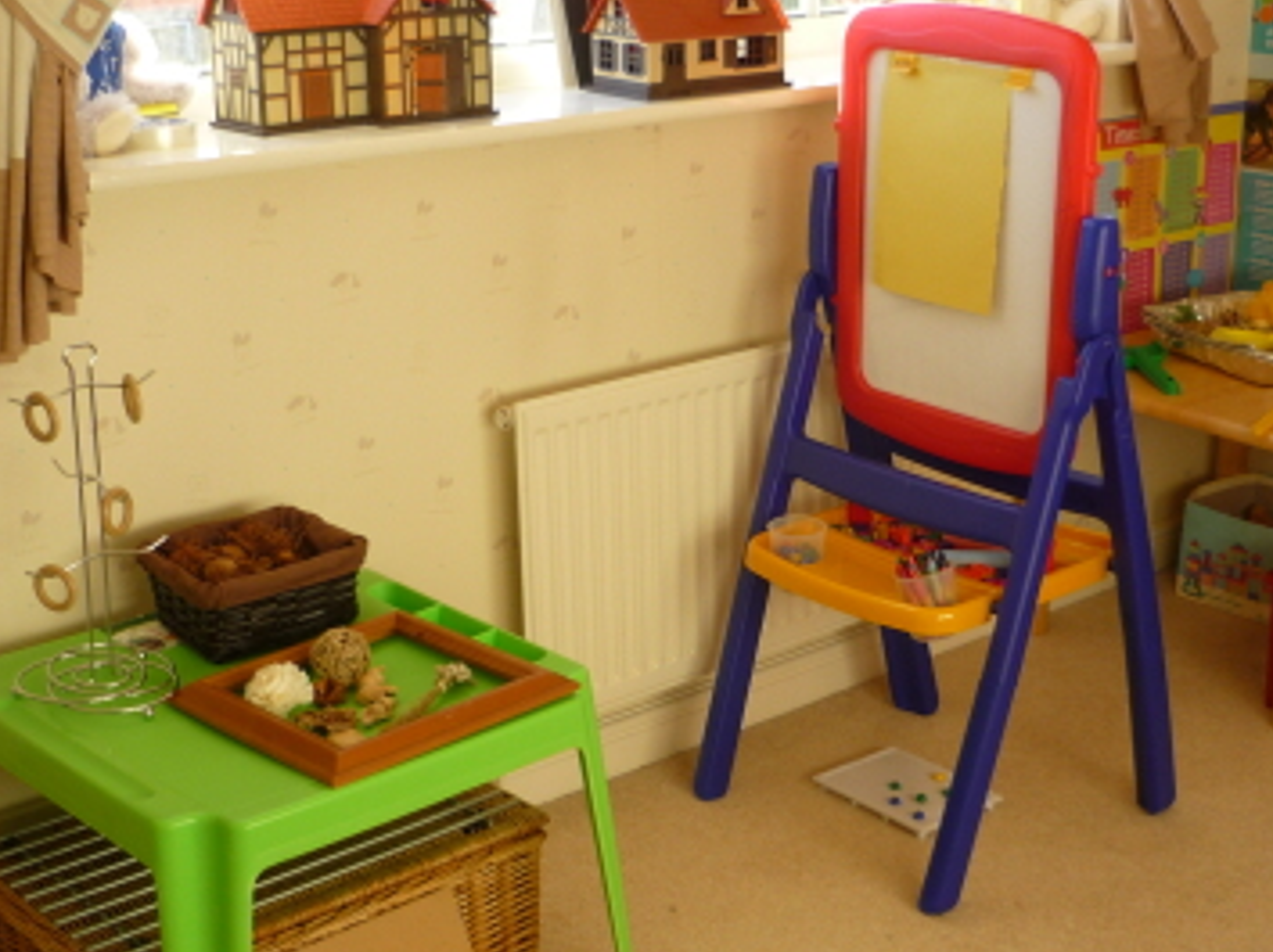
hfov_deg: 34.8
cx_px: 780
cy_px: 539
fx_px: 2021
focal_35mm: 55
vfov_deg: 26.5
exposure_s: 1/80
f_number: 2.9
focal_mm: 6.3
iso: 100
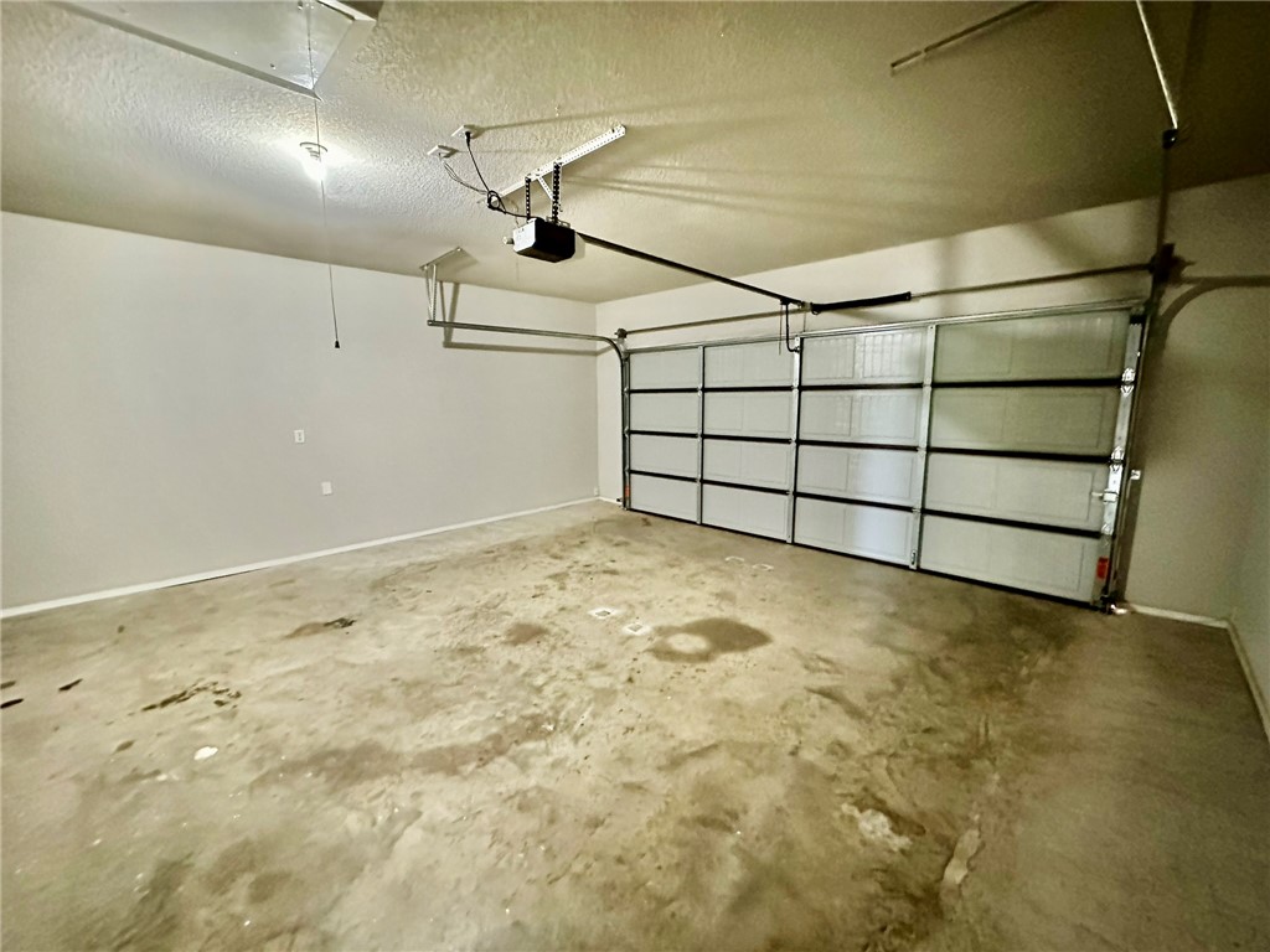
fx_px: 514
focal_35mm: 14
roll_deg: +0.2
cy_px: 476
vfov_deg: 85.7
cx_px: 635
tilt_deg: -8.6
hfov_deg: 102.1
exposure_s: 1/40
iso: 1250
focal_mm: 2.22
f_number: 2.2
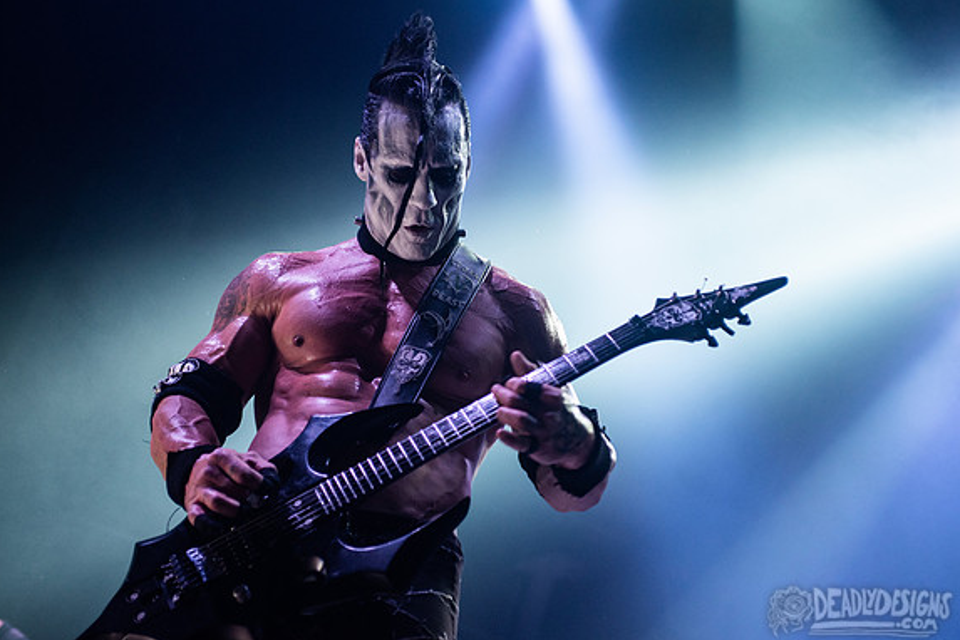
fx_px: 1787
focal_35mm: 67
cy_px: 308
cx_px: 474
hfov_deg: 30.1
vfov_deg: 20.3
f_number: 3.2
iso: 2000
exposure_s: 1/200
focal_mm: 62
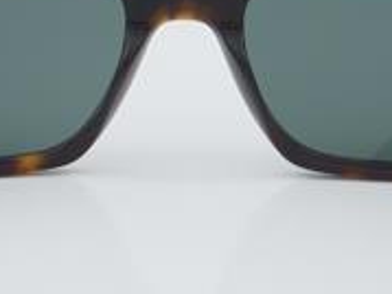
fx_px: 2004
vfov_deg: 8.4
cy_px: 48
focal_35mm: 177
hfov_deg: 11.2
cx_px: 184
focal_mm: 55
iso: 100
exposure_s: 1/3
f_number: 32
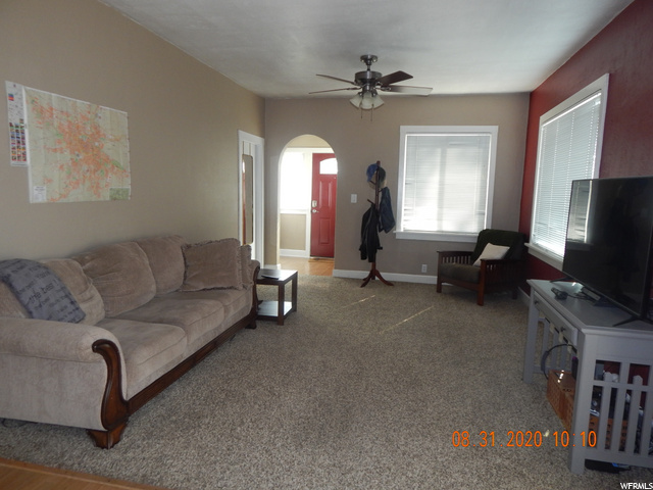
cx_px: 326
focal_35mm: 23
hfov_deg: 73.9
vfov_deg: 58.9
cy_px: 245
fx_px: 434
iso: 180
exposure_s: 1/30
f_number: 3
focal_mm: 4
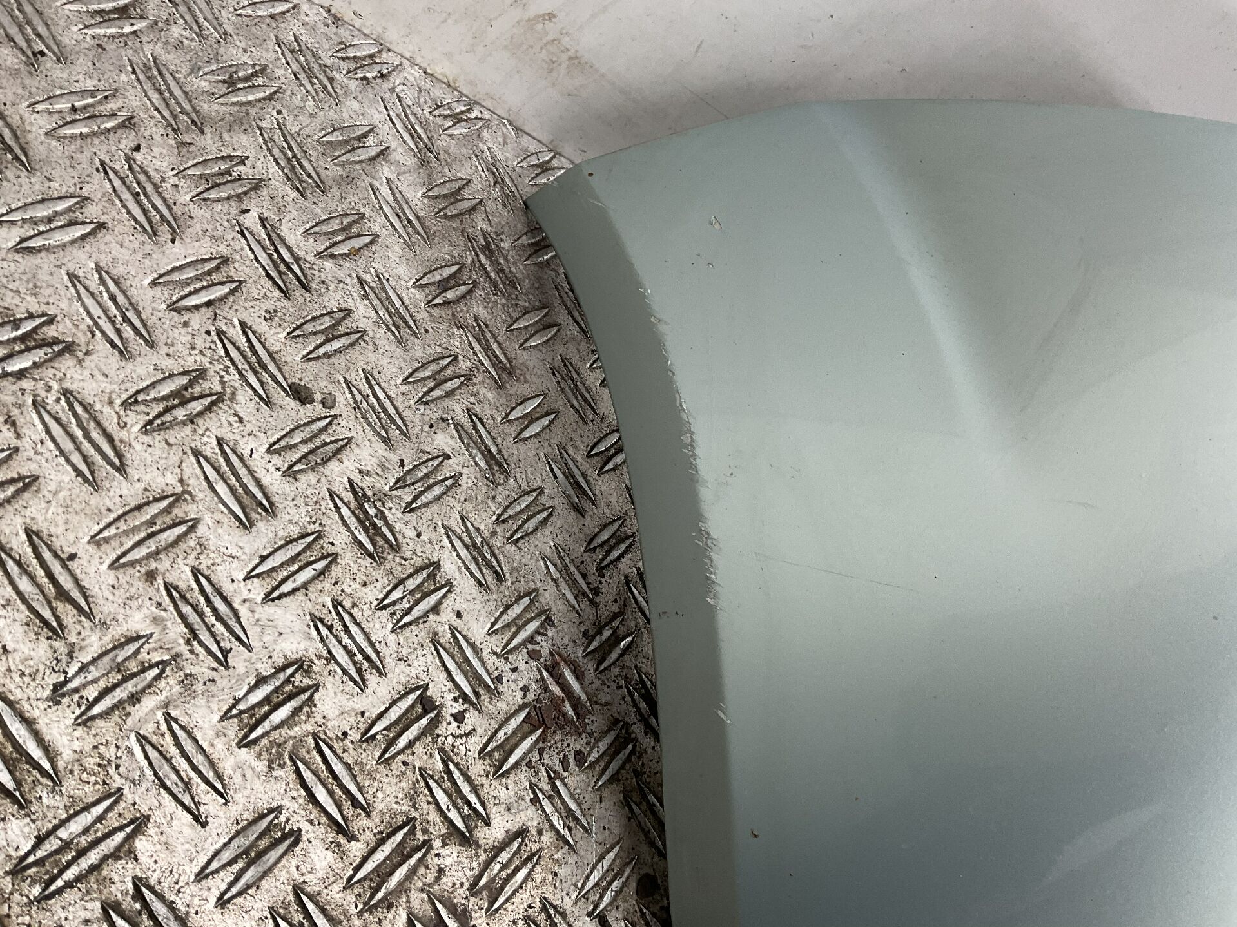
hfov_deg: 61.7
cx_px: 618
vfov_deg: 48.2
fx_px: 1036
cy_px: 464
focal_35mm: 29
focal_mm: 3
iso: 40
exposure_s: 1/50
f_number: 1.8
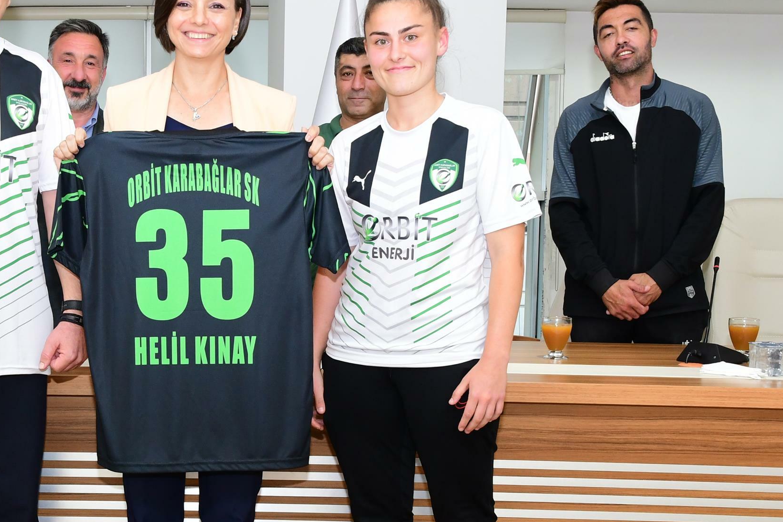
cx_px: 177
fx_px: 1305
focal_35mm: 60
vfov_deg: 22.6
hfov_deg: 32.6
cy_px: 329
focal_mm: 22
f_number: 7.1
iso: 1000
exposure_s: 1/60
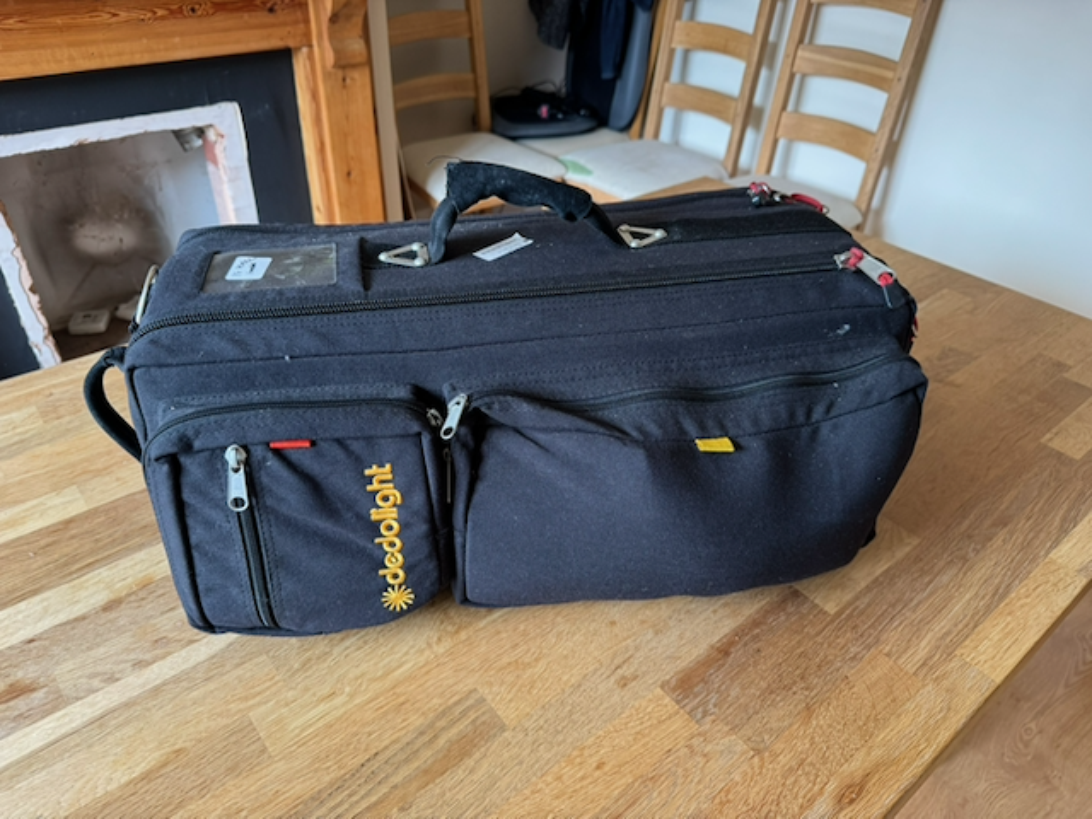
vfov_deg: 56.8
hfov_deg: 71.6
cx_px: 546
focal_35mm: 24
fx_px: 757
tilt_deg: -35.7
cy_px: 410
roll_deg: -0.2
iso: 200
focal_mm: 6.76
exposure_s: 1/121
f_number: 1.78
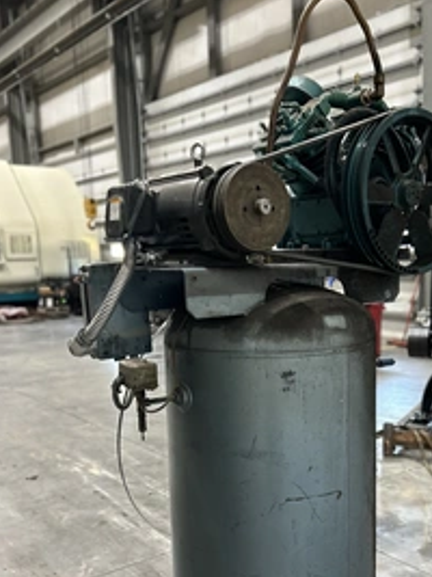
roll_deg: +0.5
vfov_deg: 47.5
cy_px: 354
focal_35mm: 39
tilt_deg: -7.6
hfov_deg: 36.6
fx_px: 649
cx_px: 268
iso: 320
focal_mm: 5.7
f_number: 1.5
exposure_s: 1/60
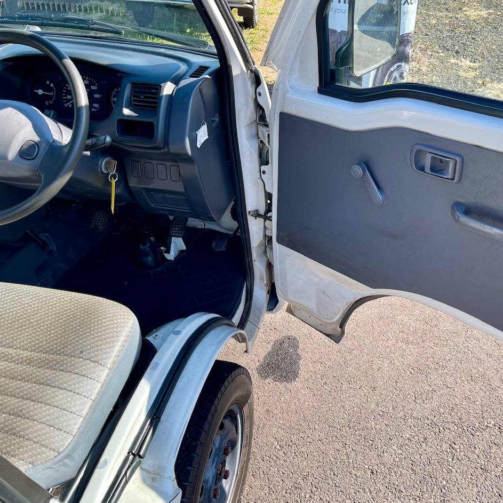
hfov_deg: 53.6
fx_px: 493
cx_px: 306
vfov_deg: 54.0
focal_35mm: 30
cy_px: 253
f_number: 1.6
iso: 32
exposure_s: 1/656
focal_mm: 5.1
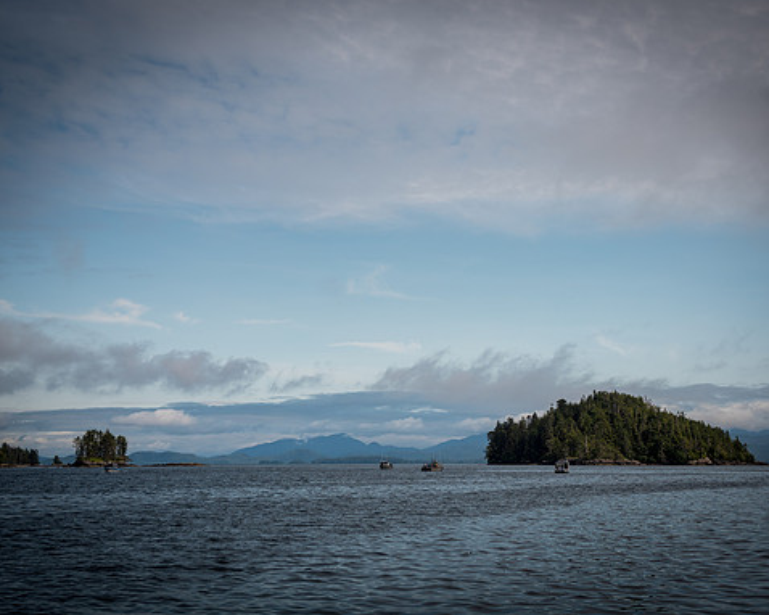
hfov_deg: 33.0
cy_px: 307
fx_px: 1297
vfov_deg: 26.7
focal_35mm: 57
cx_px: 389
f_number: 4
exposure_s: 1/1250
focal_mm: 50
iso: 100
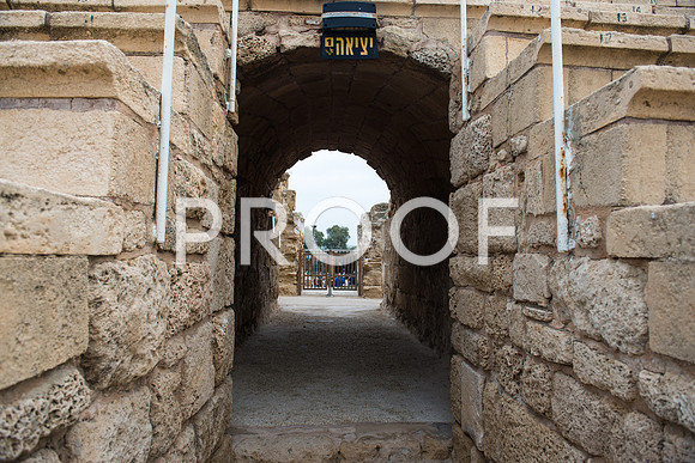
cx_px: 348
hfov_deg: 73.7
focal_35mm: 24
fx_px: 463
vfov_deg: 53.2
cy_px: 232
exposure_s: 1/250
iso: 100
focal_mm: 24
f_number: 3.5
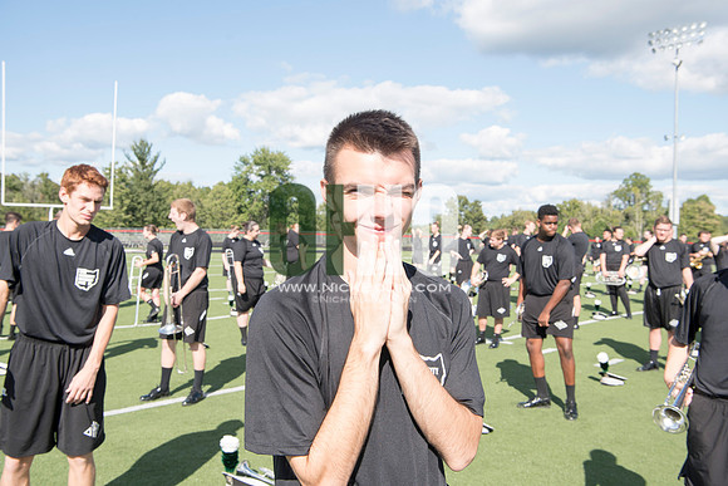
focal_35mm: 34
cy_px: 243
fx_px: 688
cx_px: 364
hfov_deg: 55.8
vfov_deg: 38.9
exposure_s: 1/640
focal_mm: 34
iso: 400
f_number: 8
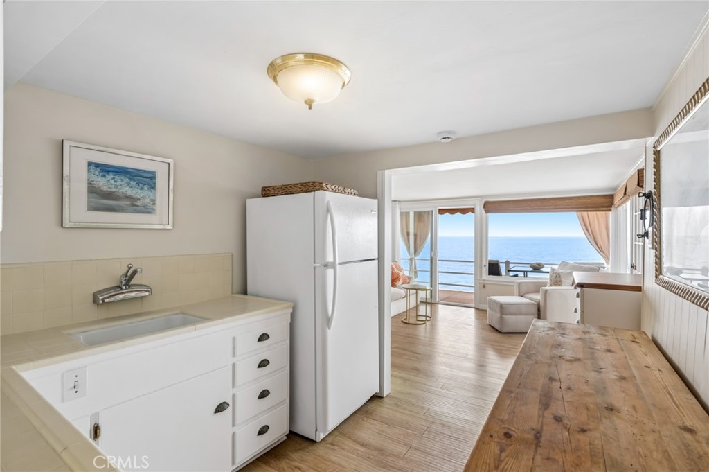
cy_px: 236
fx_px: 315
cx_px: 354
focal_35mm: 16
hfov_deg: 96.8
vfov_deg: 73.7
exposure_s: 1/100
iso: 100
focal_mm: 16
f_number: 9
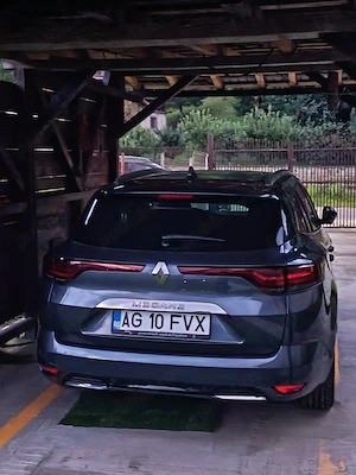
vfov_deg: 39.7
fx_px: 658
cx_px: 178
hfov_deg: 30.3
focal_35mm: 48
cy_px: 238
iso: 20000
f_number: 1.75
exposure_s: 1/14.3
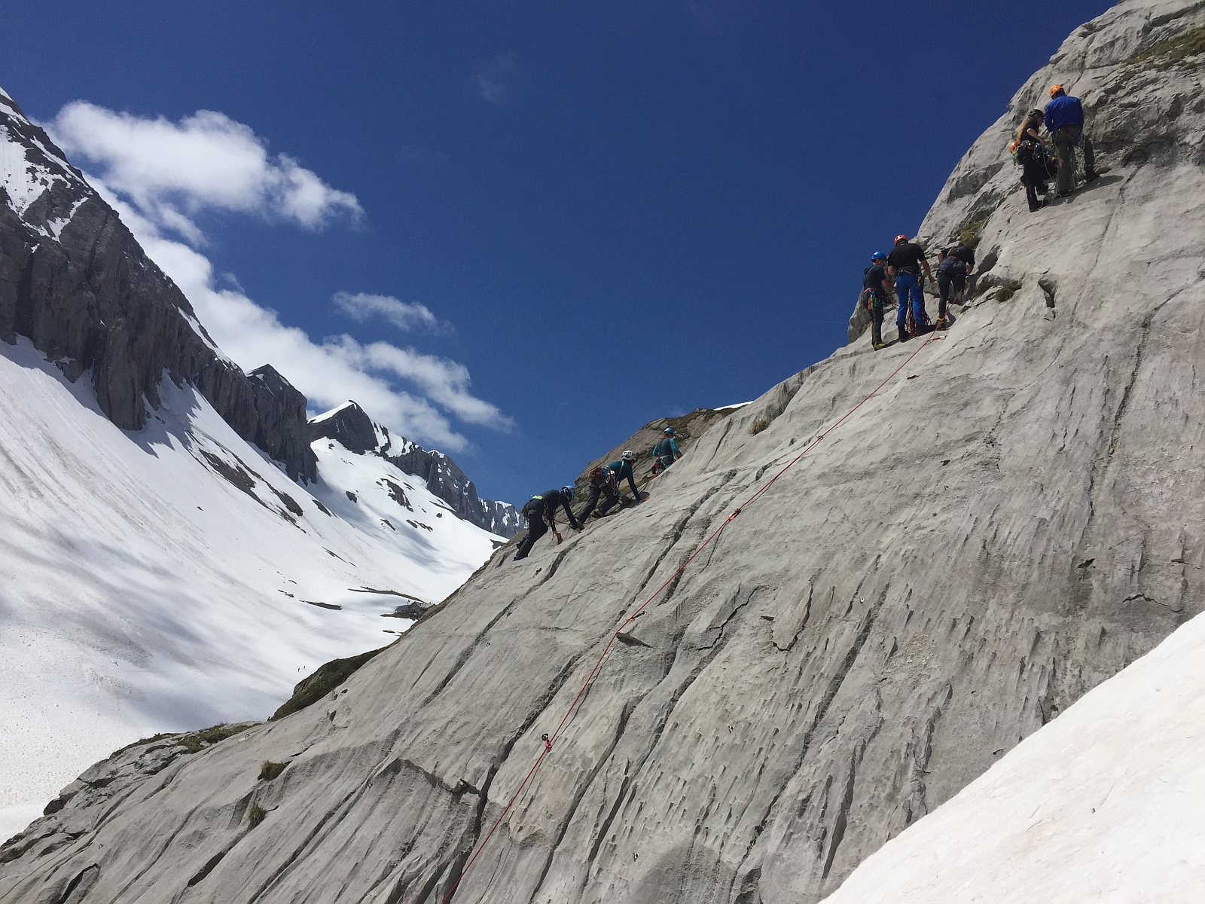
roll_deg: -7.3
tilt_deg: +13.4
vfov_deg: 48.2
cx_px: 602
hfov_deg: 61.7
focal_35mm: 29
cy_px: 452
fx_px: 1010
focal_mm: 4.15
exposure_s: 1/7937
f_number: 2.2
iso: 32
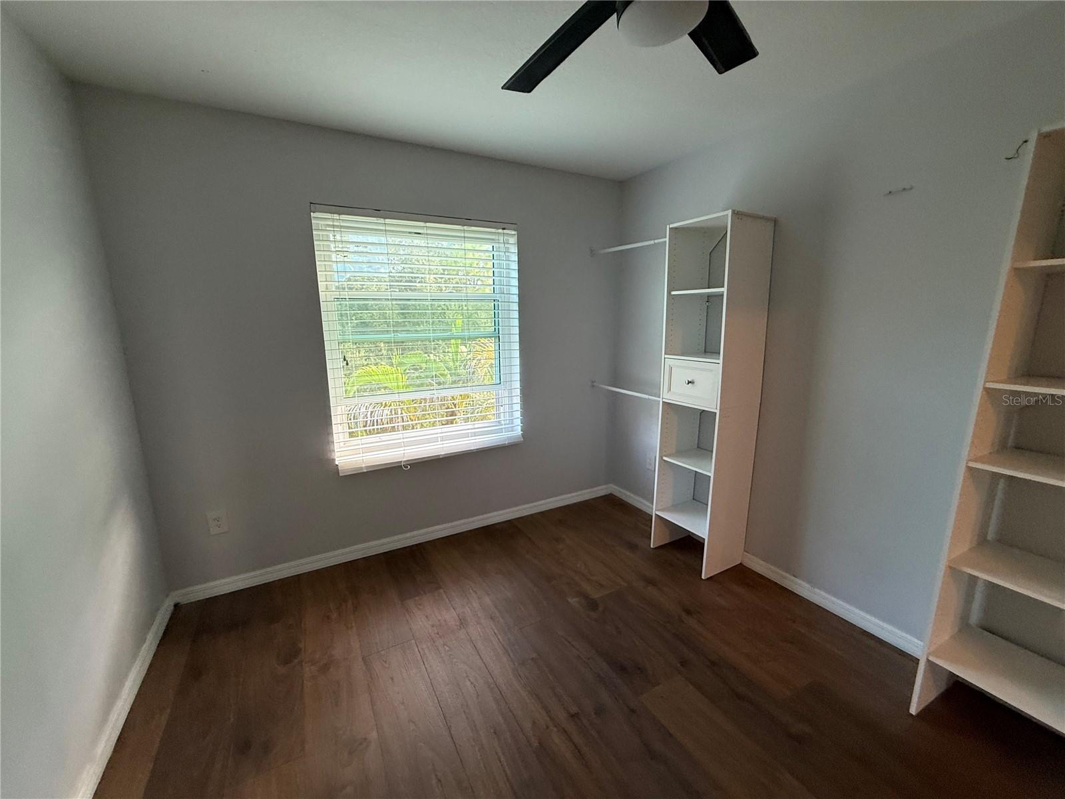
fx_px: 431
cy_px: 400
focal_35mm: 14
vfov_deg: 85.7
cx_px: 532
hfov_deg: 102.1
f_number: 2.2
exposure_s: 1/60
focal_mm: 2.22
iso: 200
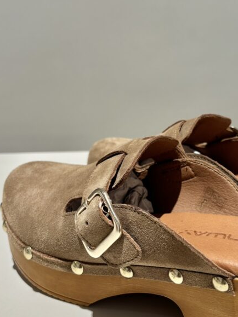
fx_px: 422
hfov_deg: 31.3
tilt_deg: -18.6
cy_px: 144
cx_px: 160
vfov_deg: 41.2
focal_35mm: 46
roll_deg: -0.8
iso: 80
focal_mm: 5.96
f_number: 1.6
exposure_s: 1/121
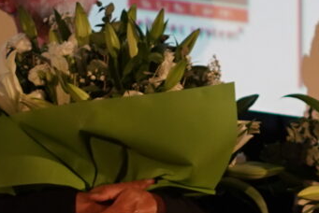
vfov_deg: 3.7
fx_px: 3326
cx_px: 558
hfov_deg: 5.4
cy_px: 113
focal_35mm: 375
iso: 320
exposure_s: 1/100
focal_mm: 50
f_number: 1.8
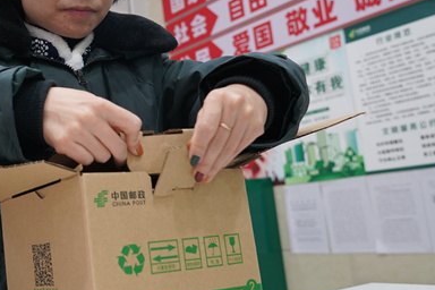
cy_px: 131
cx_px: 63
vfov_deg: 27.0
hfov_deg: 37.6
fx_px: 604
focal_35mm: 50
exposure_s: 1/160
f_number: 4
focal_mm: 24
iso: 1250
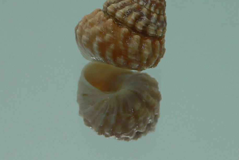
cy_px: 37
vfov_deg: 17.0
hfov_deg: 25.3
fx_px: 531
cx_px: 109
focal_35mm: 80
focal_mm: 4.6
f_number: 2.8
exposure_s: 1/60
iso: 80
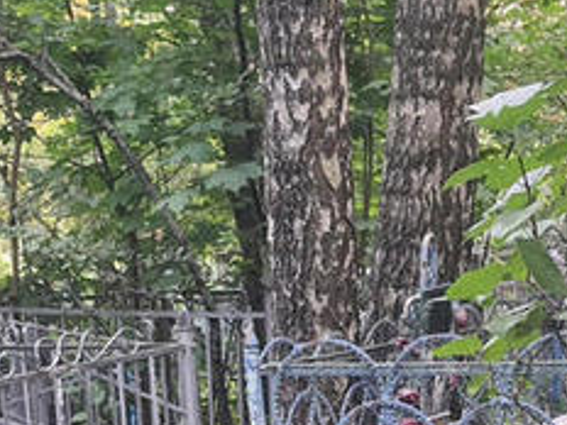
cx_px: 389
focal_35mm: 115
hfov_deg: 17.1
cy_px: 633
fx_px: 1884
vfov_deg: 12.3
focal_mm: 4.32
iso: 80
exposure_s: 1/100
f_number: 1.7
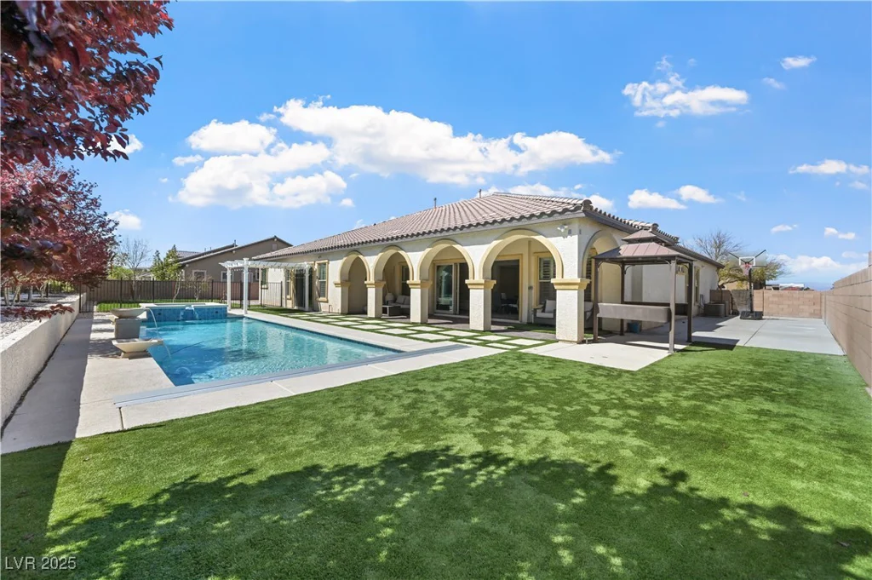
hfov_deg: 104.3
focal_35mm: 14
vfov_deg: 81.1
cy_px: 290
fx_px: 339
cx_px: 436
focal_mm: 14
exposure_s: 1/1000
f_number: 8
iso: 500
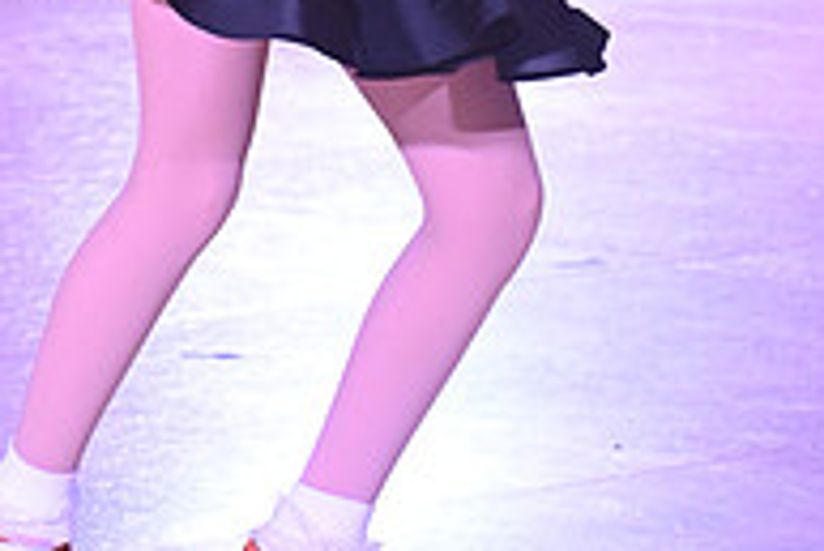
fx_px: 7215
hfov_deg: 6.5
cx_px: 66
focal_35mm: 315
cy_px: -261
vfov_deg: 4.3
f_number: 7.1
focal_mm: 105
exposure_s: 1/400
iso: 5000
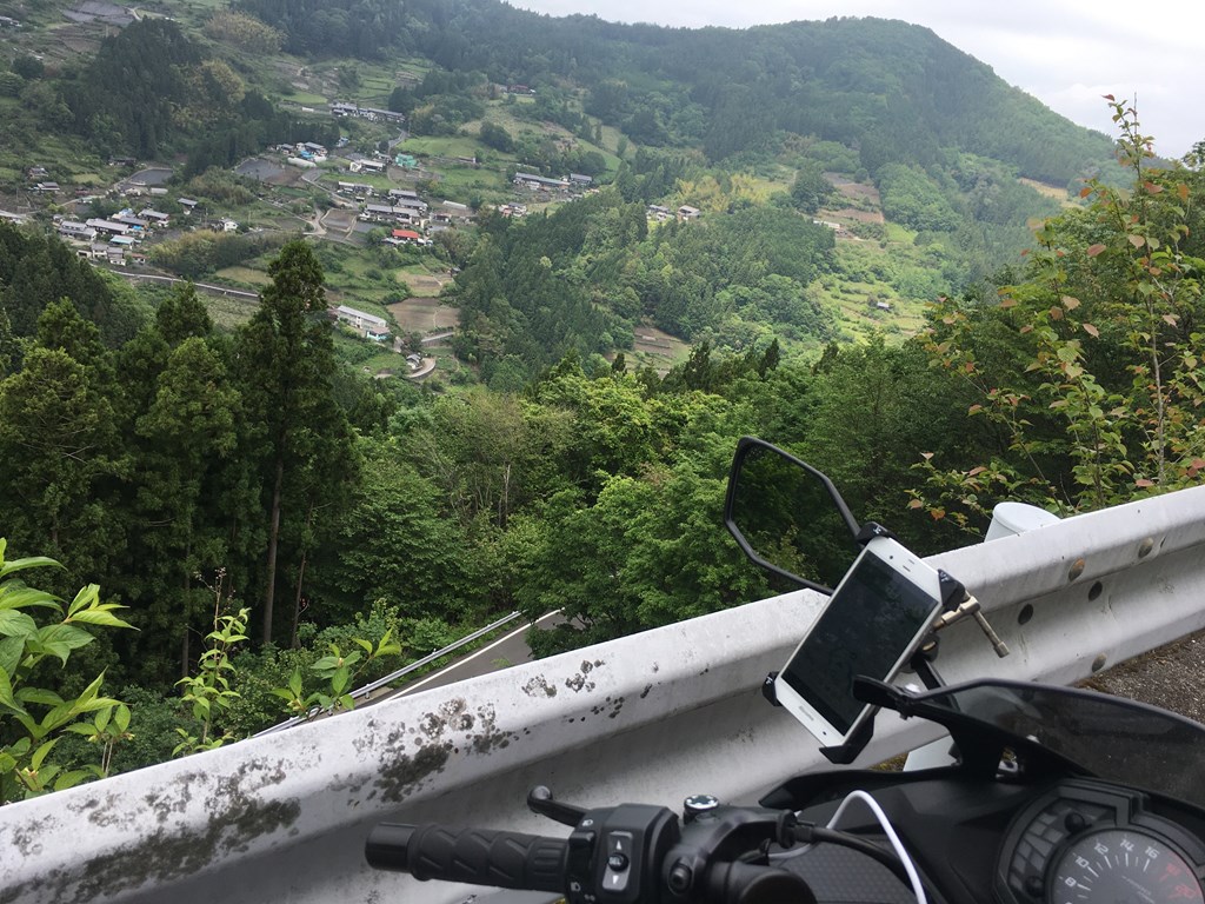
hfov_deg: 61.7
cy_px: 452
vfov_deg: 48.2
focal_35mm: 29
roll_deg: -9.8
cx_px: 602
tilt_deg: -19.4
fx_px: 1010
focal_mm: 4.15
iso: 25
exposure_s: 1/705
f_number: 2.2
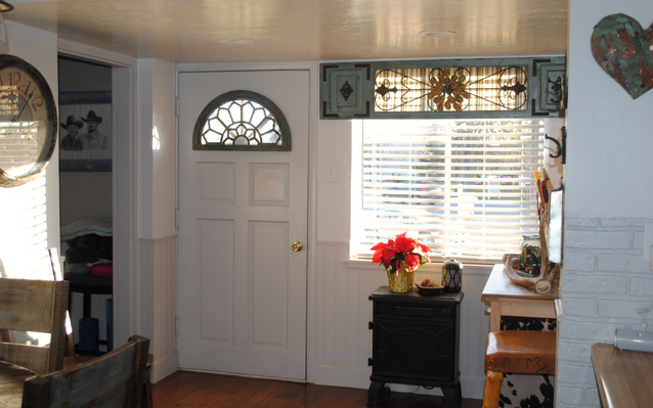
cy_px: 216
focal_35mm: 43
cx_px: 326
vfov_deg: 29.9
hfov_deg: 46.2
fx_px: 765
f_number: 4.5
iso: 200
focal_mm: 28
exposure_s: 1/60
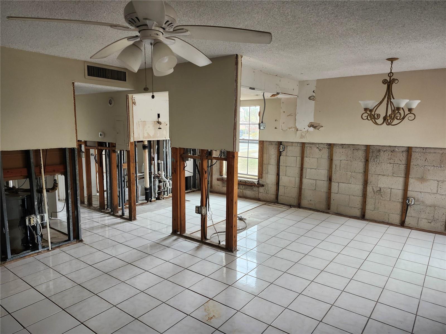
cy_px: 167
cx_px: 223
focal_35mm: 23
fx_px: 296
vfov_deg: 58.9
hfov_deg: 73.9
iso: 200
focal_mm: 5.54
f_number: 1.8
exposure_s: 1/180
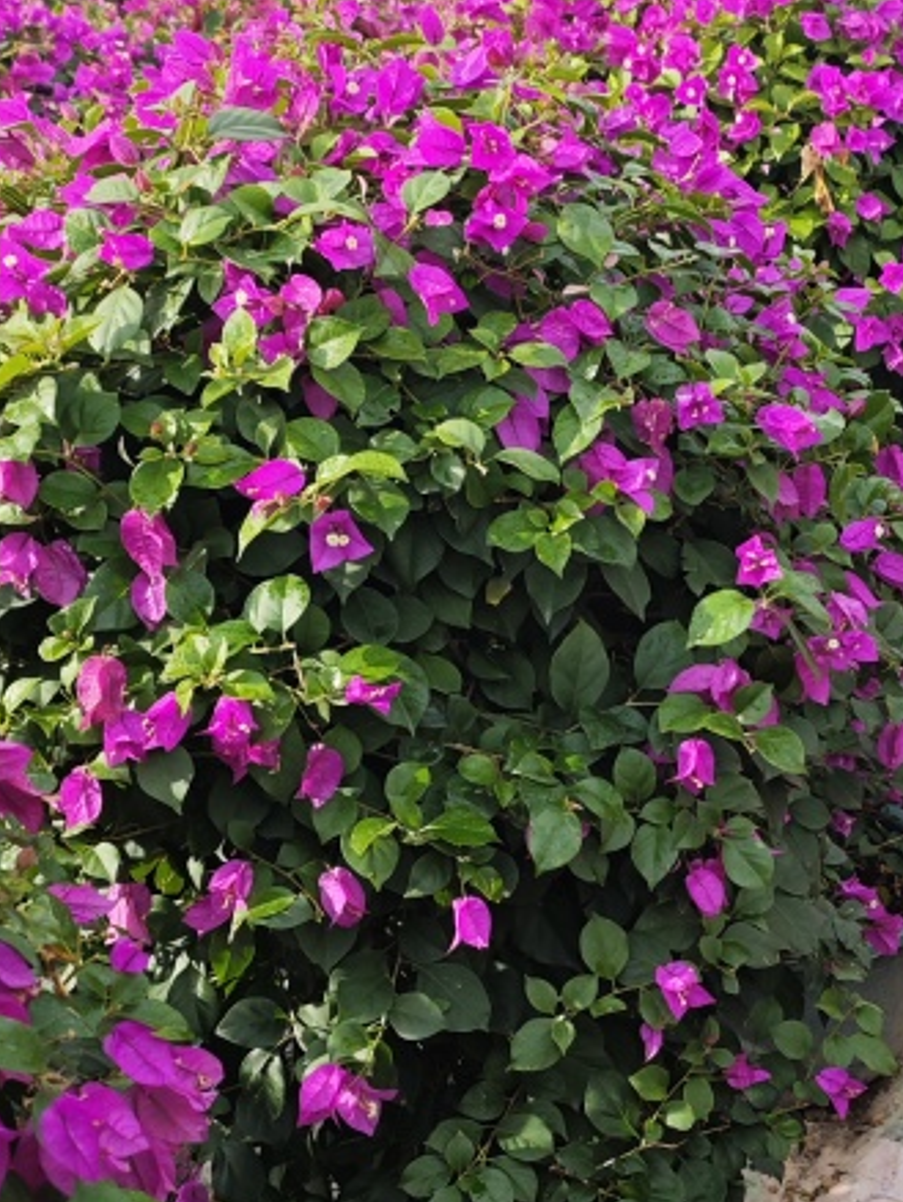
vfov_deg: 34.1
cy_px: 789
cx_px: 736
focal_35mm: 56
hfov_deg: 25.6
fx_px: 1946
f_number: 1.6
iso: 50
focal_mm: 6.55
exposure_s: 1/1938
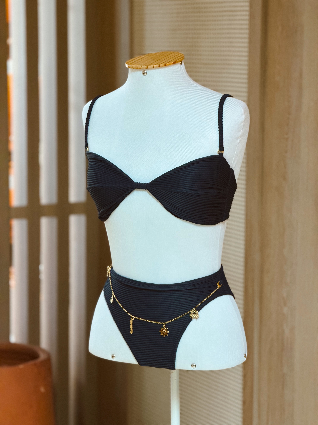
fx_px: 1225
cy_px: 212
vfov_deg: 19.6
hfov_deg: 14.8
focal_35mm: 100
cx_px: 159
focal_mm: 16.89
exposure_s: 1/60
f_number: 2.8
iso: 500
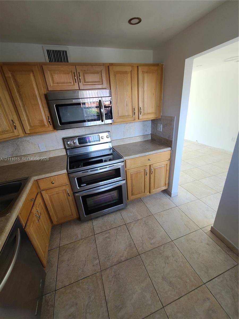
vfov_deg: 106.2
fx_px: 120
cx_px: 120
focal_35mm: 13
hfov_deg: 89.9
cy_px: 160
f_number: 2.2
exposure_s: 1/60
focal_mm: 2.2
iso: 80
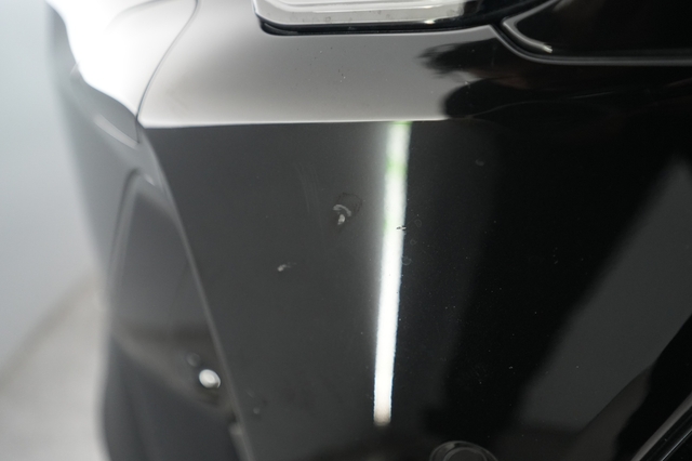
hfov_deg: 65.5
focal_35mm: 28
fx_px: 538
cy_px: 230
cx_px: 346
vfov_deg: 46.4
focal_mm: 28
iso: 4000
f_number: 2.8
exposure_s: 1/60
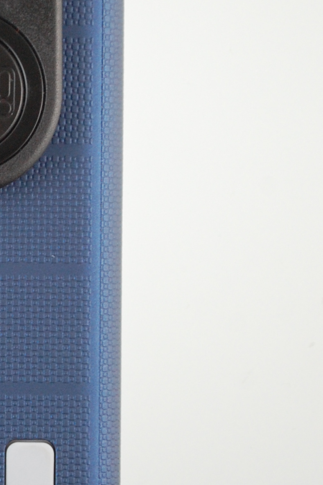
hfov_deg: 7.2
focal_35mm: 190
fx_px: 2562
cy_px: 186
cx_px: -58
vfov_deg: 10.8
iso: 800
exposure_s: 1/25
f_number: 5.6
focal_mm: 50
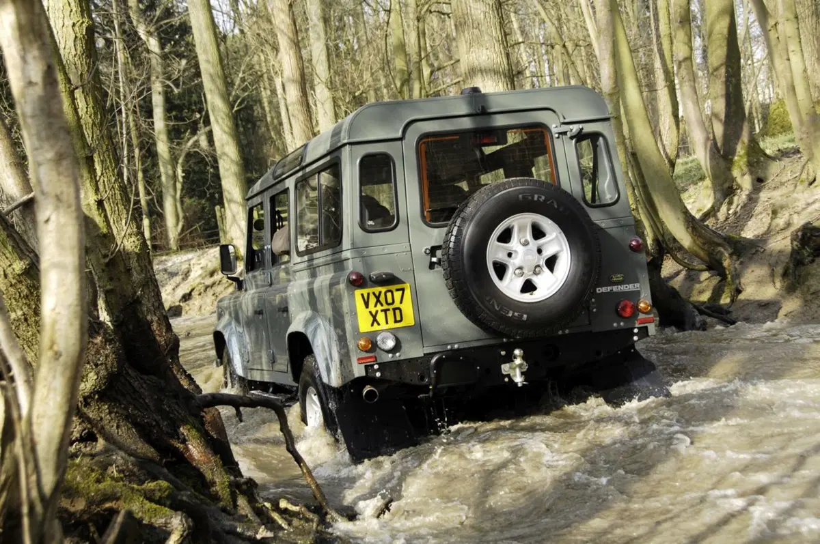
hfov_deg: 35.1
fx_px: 1297
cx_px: 410
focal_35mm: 57
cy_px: 272
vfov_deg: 23.7
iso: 200
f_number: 5.6
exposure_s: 1/160
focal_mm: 38
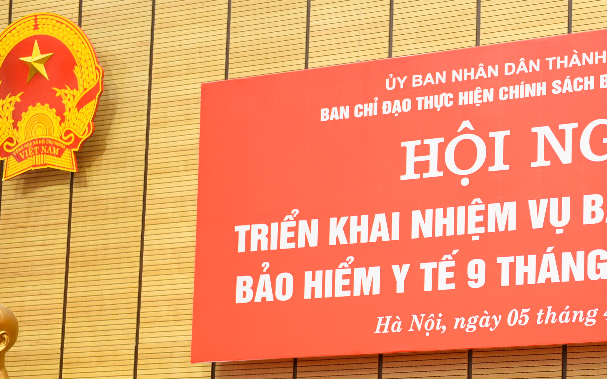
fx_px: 1902
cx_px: 545
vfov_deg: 11.4
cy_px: 268
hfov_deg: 17.9
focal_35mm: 115
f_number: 2.8
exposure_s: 1/80
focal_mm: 62
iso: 640
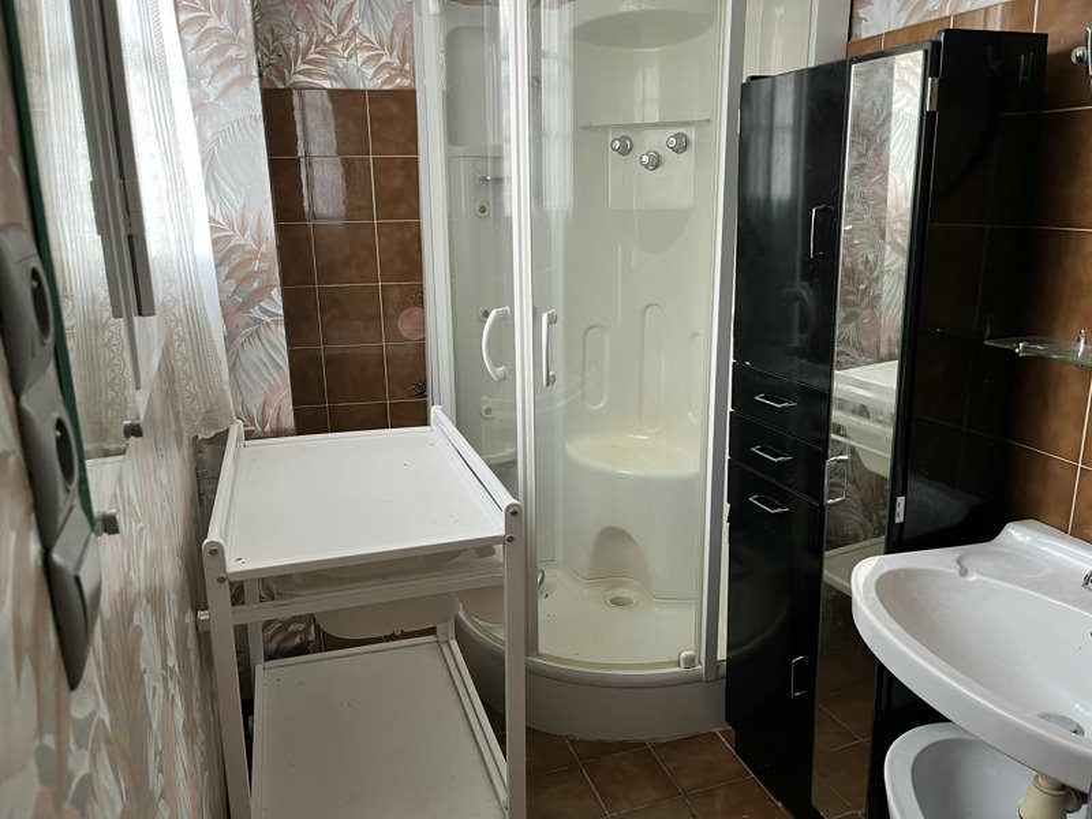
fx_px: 820
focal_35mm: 26
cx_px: 546
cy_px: 410
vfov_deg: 53.1
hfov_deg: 67.3
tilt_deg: -14.9
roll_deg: +1.6
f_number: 1.6
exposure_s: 1/60
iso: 160
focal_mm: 5.1
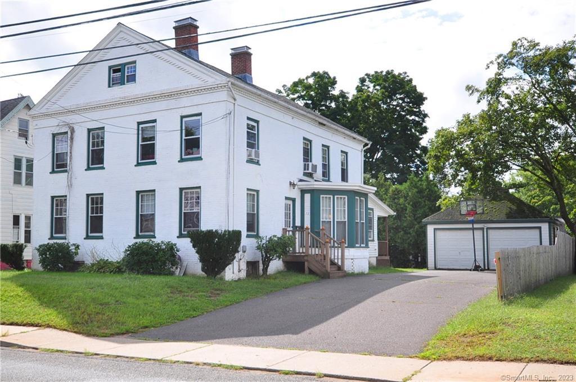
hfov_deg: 62.0
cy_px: 191
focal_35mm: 30
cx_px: 288
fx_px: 479
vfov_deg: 43.5
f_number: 6.3
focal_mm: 20
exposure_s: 1/800
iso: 320
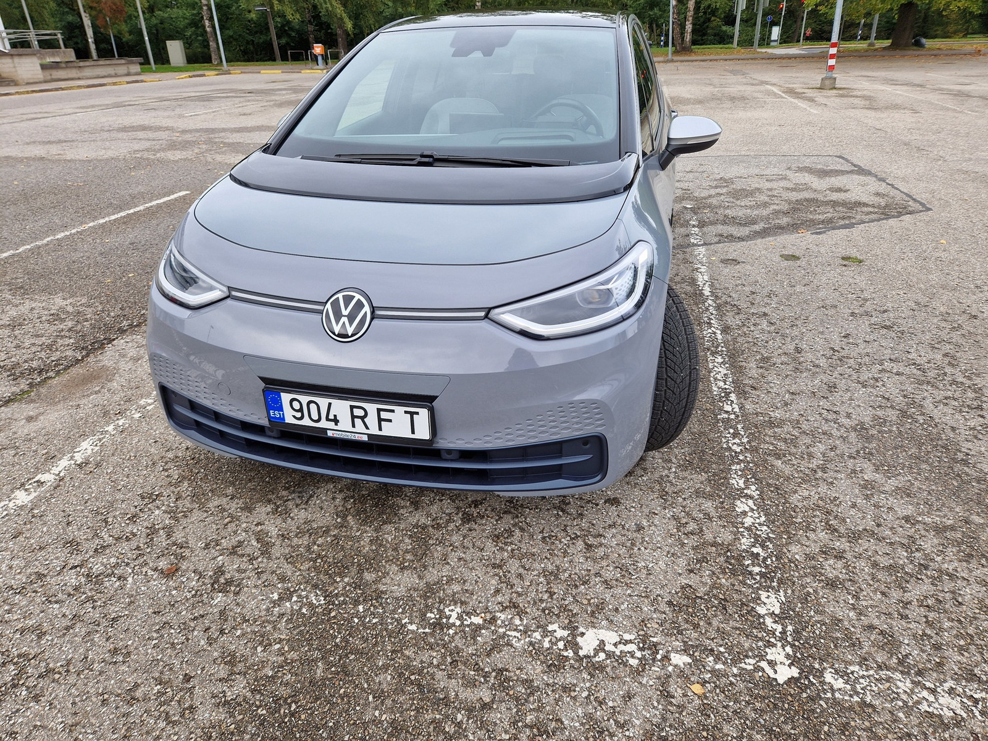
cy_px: 370
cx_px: 494
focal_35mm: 23
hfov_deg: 73.9
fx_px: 656
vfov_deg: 58.9
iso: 50
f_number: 1.8
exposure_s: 1/180
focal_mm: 5.4
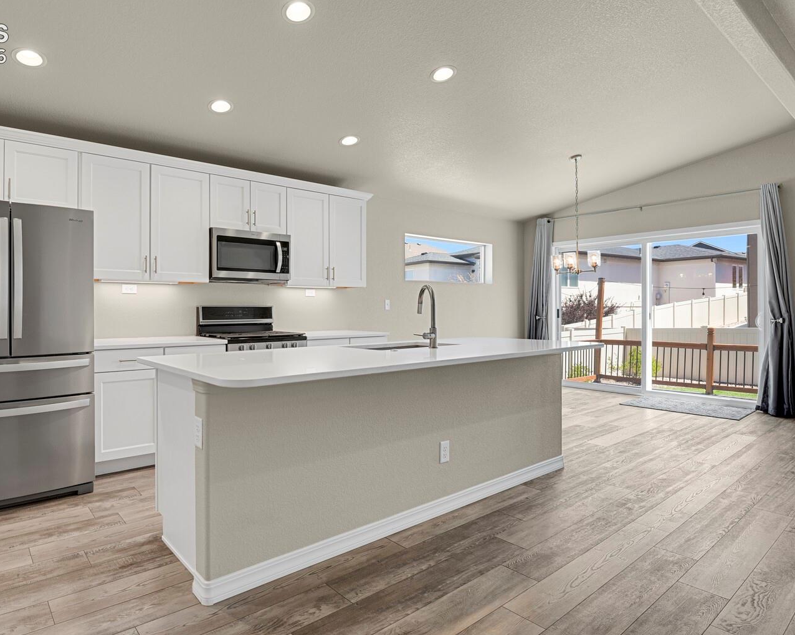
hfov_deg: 79.4
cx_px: 317
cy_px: 309
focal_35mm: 20
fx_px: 470
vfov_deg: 68.1
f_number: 8
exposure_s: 1/1.25
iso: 250
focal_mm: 17
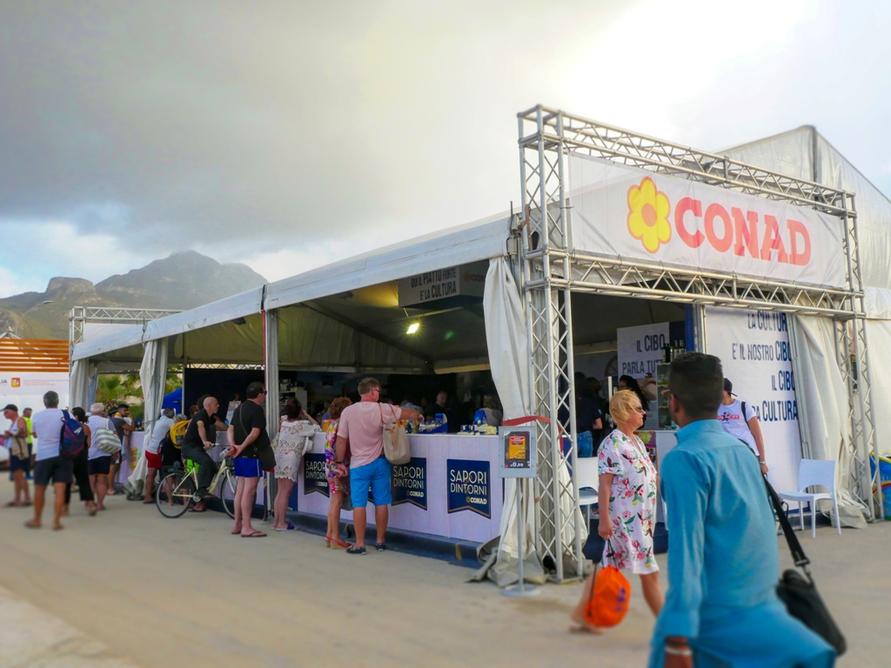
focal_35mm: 34
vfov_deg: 41.8
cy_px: 334
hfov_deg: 54.0
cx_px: 446
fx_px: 875
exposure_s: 1/250
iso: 800
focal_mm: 17
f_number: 10
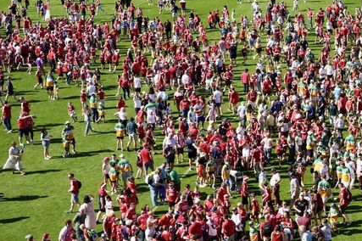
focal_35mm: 92
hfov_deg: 20.1
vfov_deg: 14.7
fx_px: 927
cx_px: 481
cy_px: 62
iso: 500
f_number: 6.3
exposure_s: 1/1250
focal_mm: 32.8
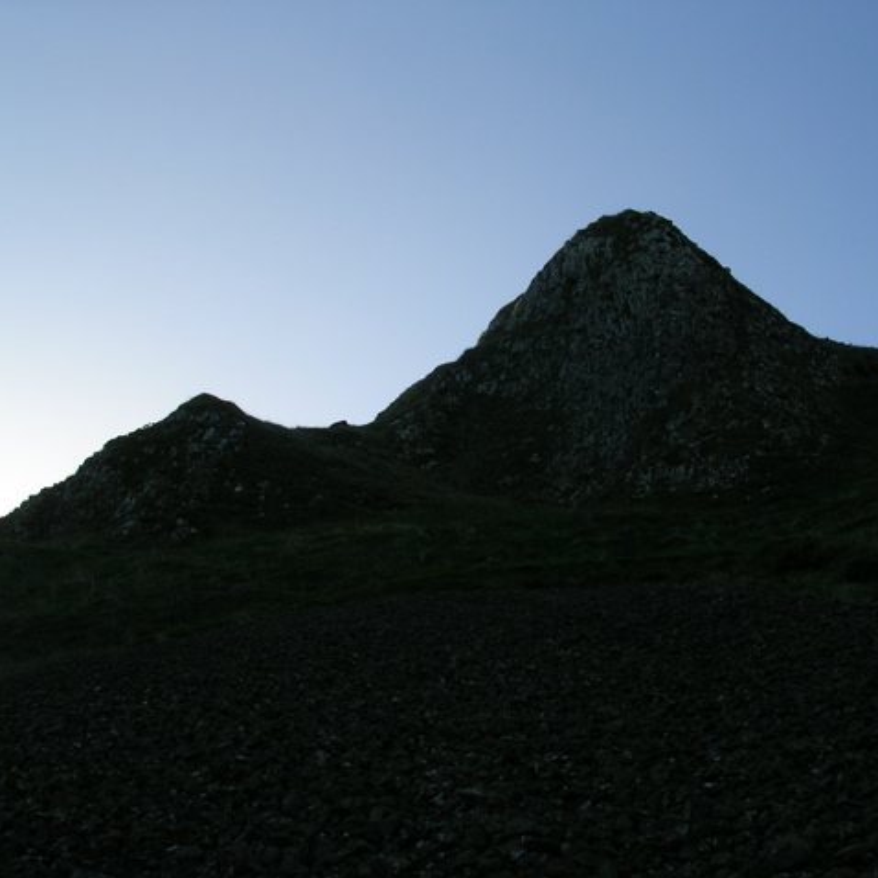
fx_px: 1291
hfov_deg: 37.2
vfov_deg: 37.6
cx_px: 573
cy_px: 439
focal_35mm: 45
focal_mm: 5.8
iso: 50
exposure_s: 1/259
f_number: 5.6
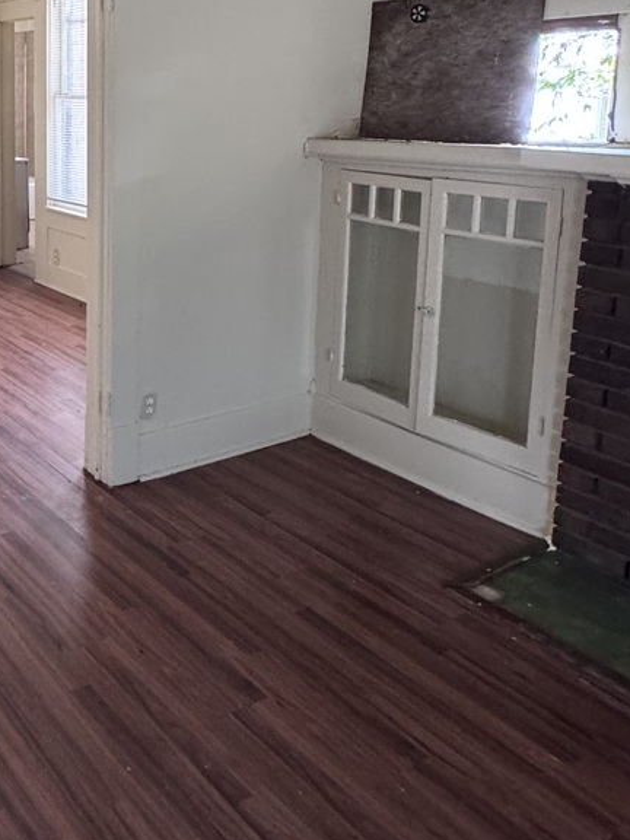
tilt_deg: -8.1
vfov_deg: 50.1
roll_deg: +1.5
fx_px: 849
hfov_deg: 35.0
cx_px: -61
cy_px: 194
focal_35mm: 35
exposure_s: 1/60
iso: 320
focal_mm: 2.22
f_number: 2.2
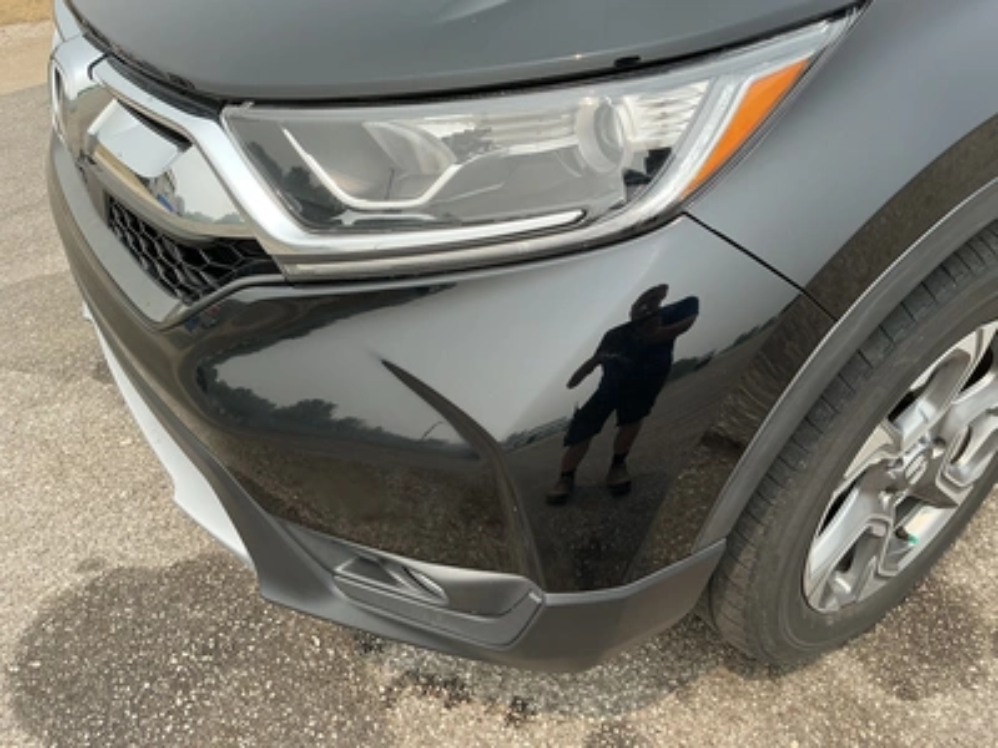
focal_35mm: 28
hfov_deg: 63.4
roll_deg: +0.5
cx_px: 499
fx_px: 807
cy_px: 374
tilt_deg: -35.8
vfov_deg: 49.7
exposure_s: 1/719
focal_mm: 3
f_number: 1.8
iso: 25
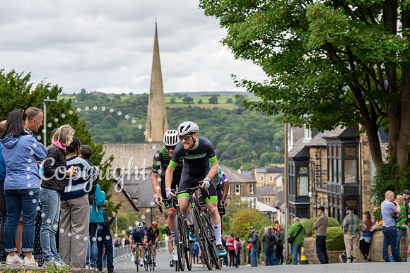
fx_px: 1014
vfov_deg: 15.3
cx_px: 211
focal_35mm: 89
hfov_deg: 22.9
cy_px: 99
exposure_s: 1/800
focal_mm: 70
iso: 400
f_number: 3.5
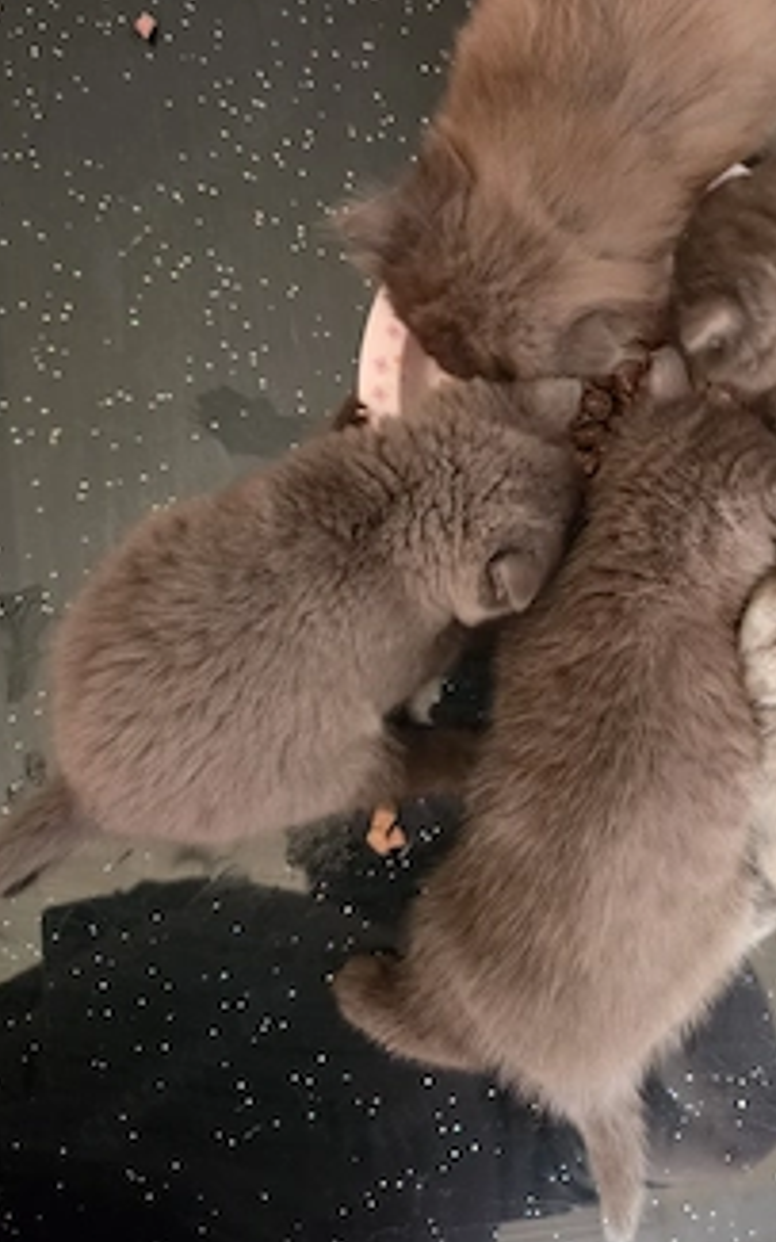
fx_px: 1016
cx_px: 562
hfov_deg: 40.9
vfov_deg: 62.4
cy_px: 508
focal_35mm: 30
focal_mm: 6.5
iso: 1250
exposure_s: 1/50.3
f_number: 1.4
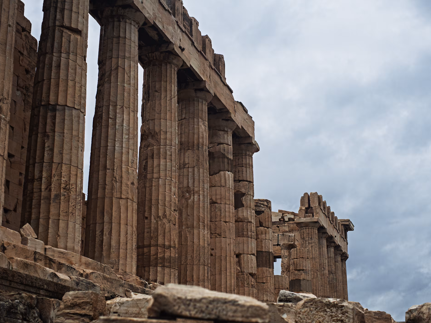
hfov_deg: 17.3
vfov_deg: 13.0
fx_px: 1419
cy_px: 162
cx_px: 226
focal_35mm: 114
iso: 400
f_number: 4
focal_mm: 105
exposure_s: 1/640
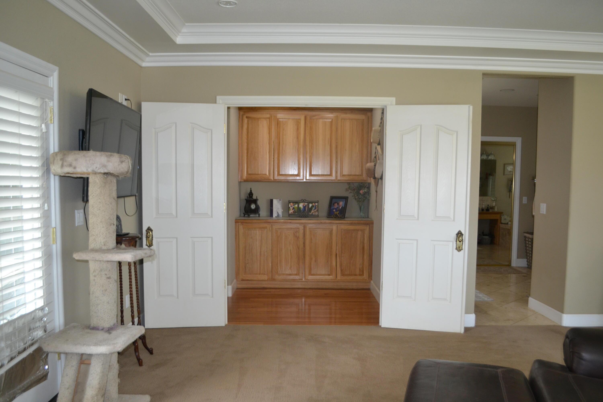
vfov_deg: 43.6
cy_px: 201
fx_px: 502
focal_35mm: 30
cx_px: 302
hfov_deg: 61.9
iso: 560
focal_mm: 20
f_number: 3.8
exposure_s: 1/60
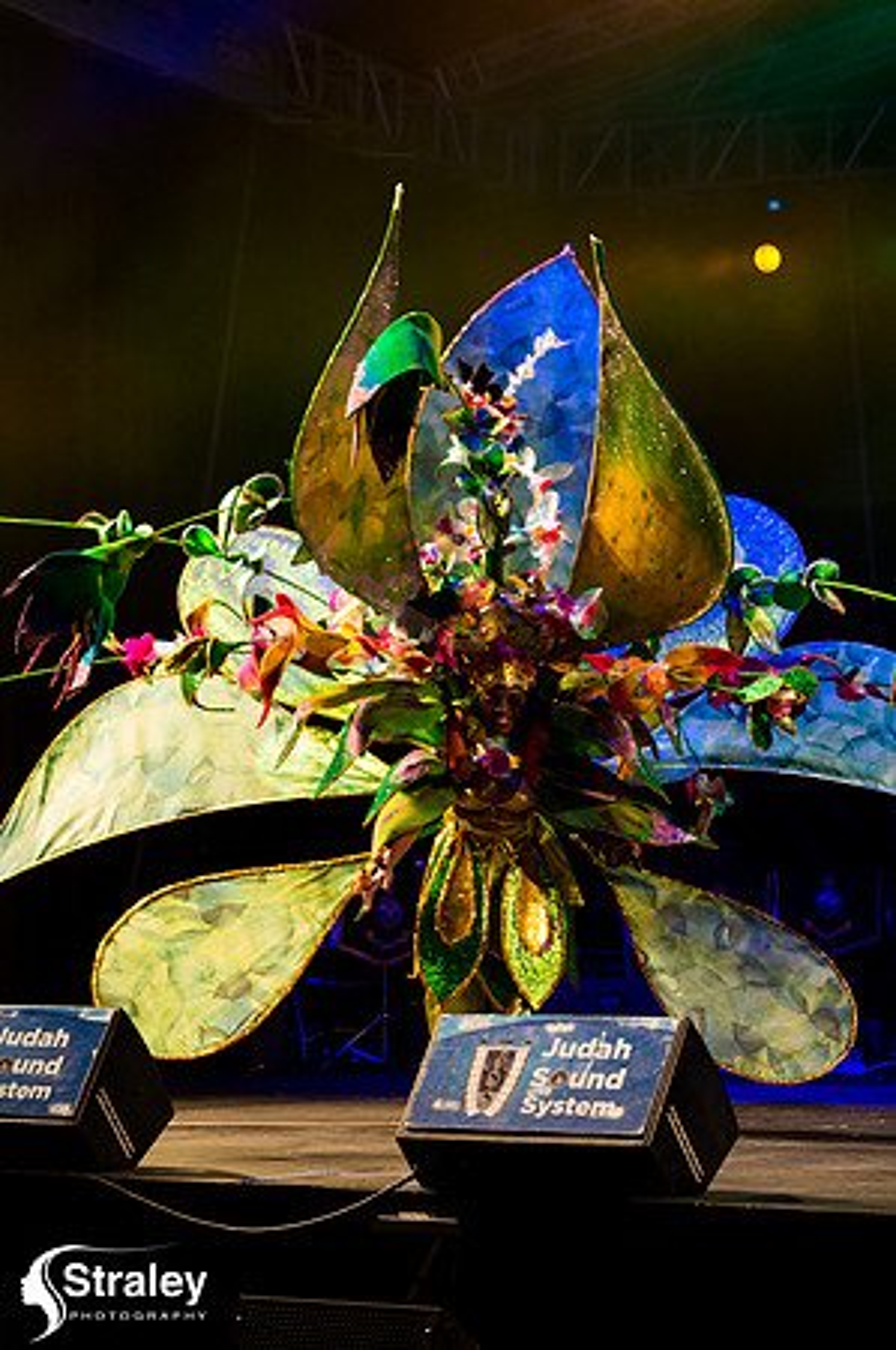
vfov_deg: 20.4
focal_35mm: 100
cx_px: 448
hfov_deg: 13.7
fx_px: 3742
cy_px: 675
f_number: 5.6
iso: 2500
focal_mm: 100
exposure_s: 1/320
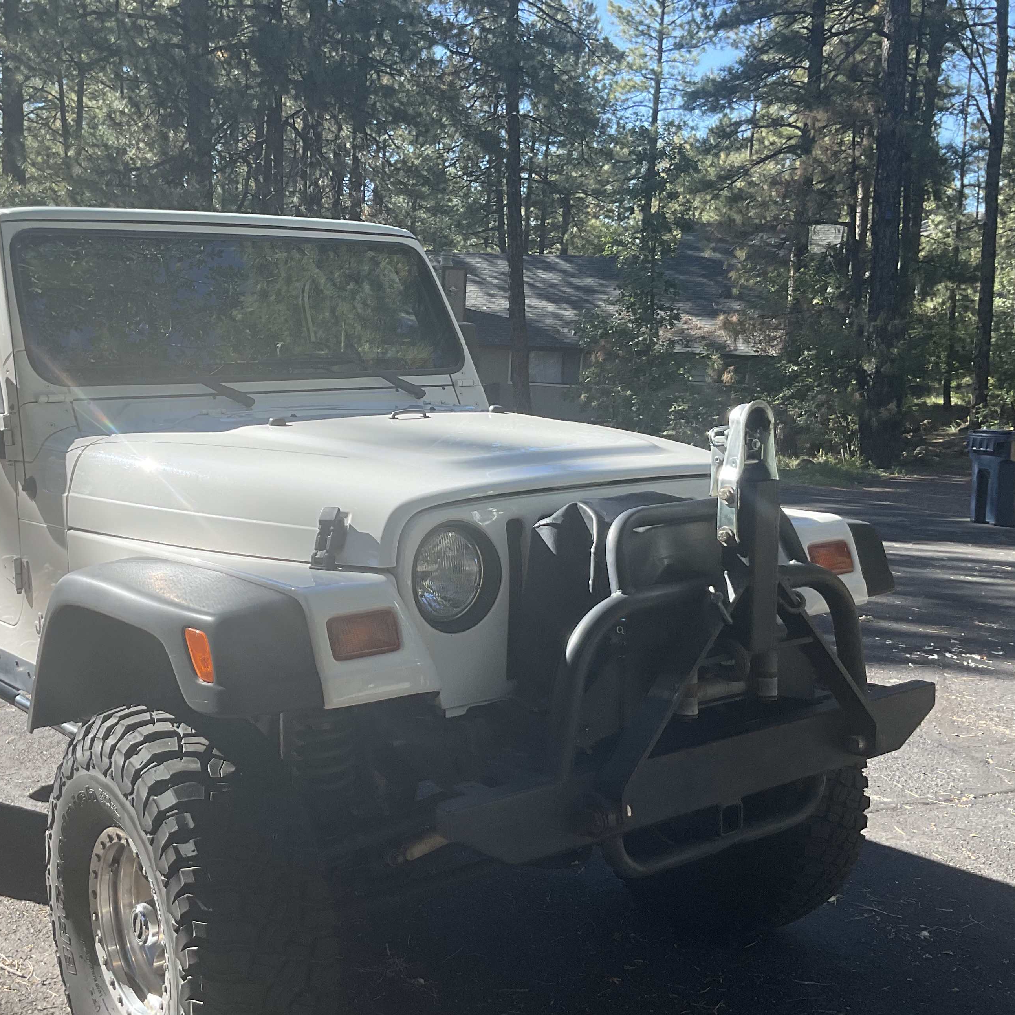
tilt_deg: -11.3
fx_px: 1327
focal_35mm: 40
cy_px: 537
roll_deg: -1.6
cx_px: 385
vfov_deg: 41.8
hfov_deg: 41.6
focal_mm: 3
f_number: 1.8
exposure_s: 1/514
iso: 25
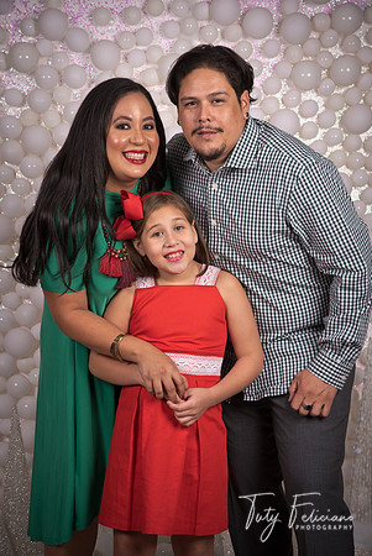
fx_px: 1330
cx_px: 186
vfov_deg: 23.6
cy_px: 278
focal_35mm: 86
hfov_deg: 15.9
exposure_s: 1/160
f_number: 13
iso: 50
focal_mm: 86
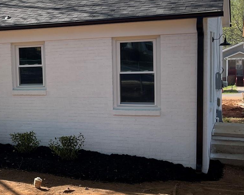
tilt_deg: -5.4
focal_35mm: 68
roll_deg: +2.3
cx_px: -3
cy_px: 96
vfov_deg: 22.5
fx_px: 491
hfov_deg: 26.4
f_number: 1.6
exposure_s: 1/1252
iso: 32
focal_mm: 5.1
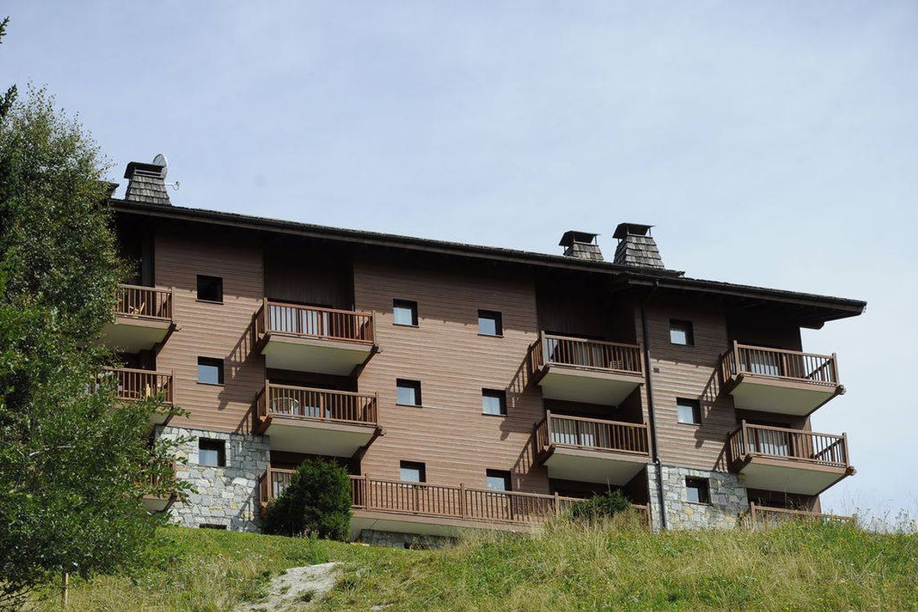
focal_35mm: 120
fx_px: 3060
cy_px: 306
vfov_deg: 11.4
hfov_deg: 17.1
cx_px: 459
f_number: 11
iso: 200
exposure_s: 1/400
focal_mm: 80
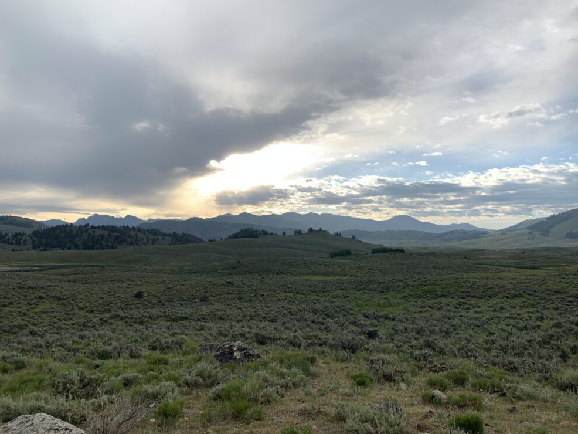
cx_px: 299
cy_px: 211
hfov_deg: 65.3
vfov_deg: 51.4
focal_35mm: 27
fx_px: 451
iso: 25
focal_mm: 4.25
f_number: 1.8
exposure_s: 1/1350
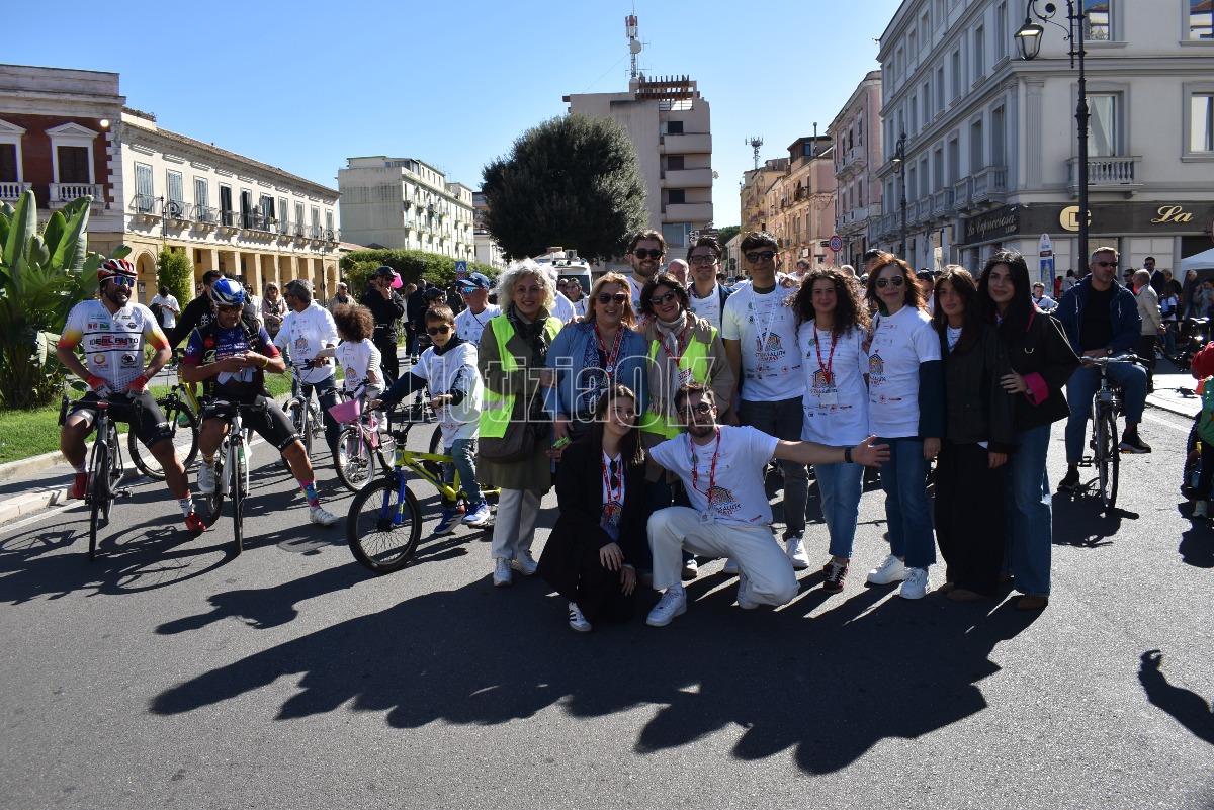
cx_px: 607
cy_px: 405
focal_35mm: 27
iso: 110
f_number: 8
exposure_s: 1/250
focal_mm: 18
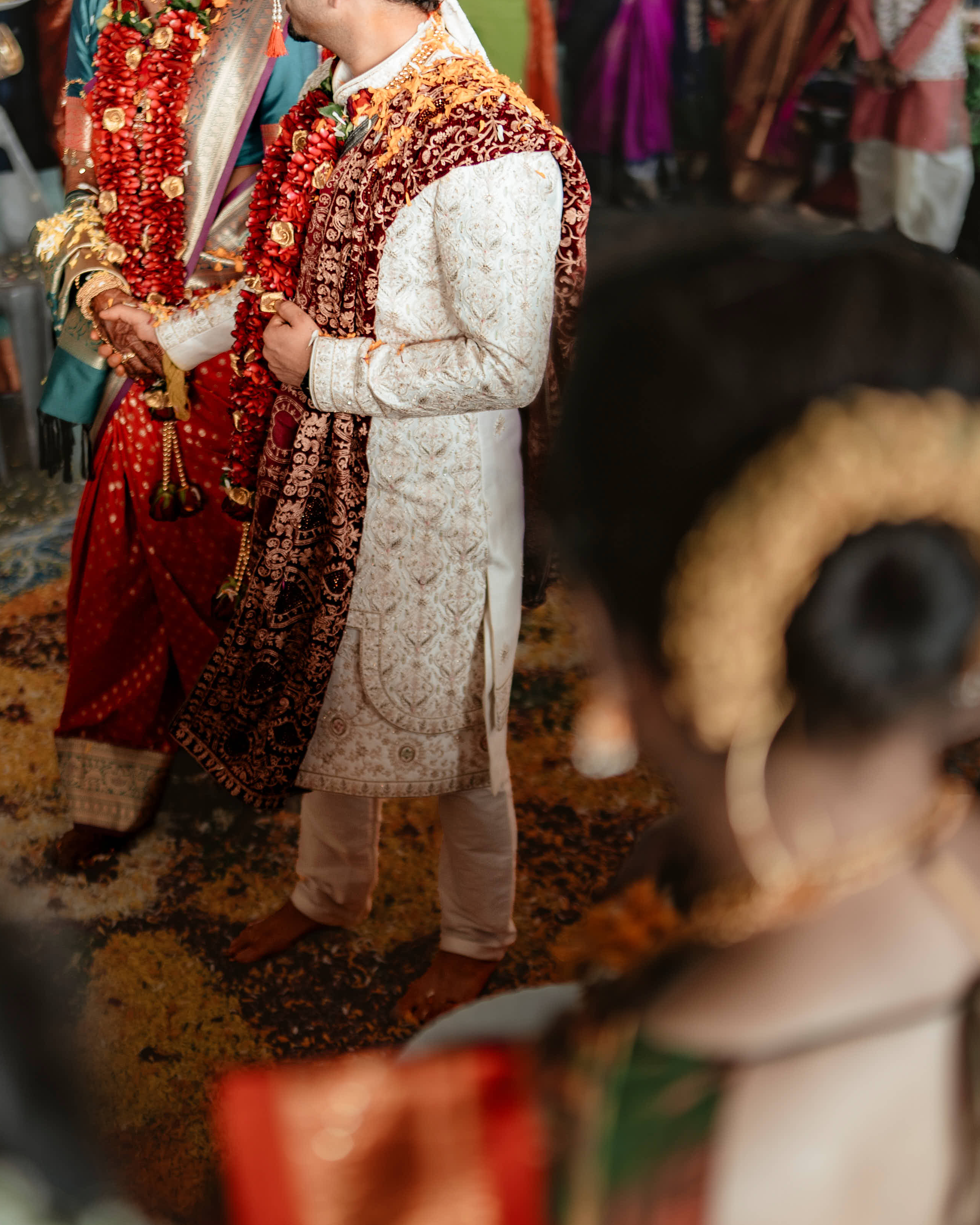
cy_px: 544
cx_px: 335
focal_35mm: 61
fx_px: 2211
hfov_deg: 24.9
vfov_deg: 30.9
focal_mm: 35
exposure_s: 1/320
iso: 125
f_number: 1.4
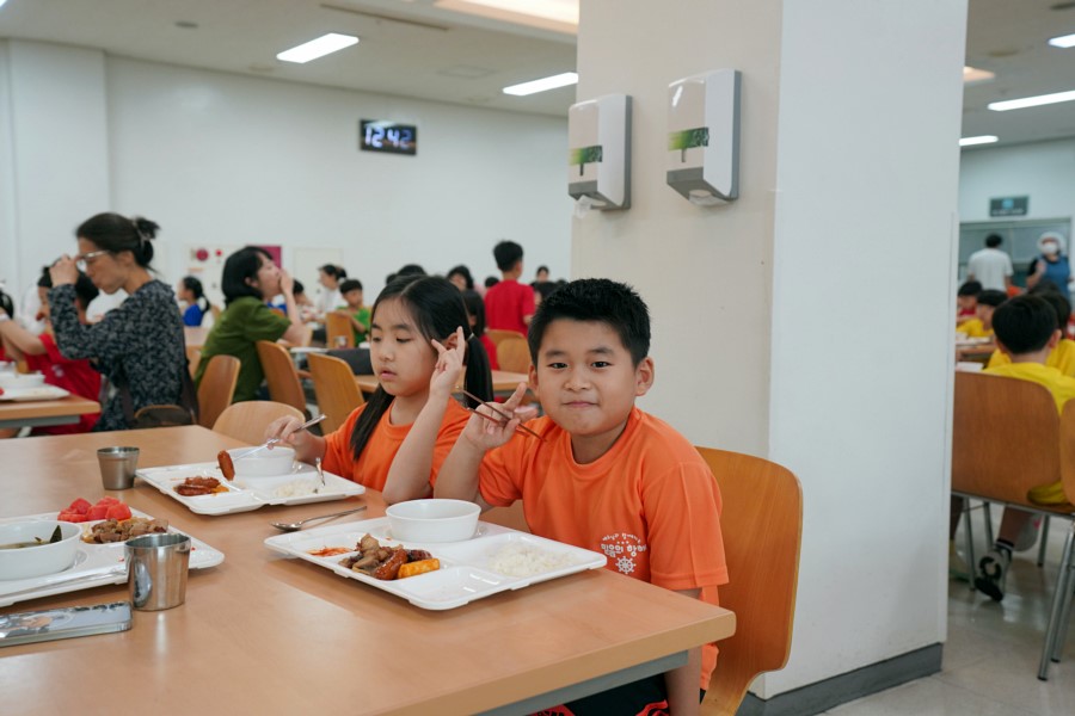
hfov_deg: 55.8
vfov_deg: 38.9
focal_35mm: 34
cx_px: 538
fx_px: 1015
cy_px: 358
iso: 1000
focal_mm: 34
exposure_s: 1/160
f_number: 4
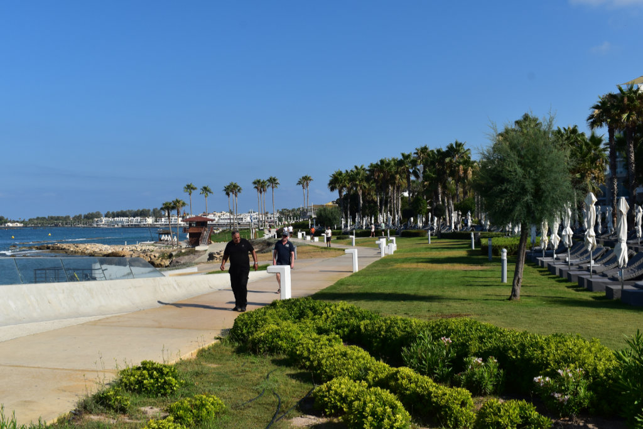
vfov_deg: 34.2
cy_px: 214
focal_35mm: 39
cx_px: 322
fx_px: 697
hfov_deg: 49.5
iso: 220
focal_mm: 26
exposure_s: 1/500
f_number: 11
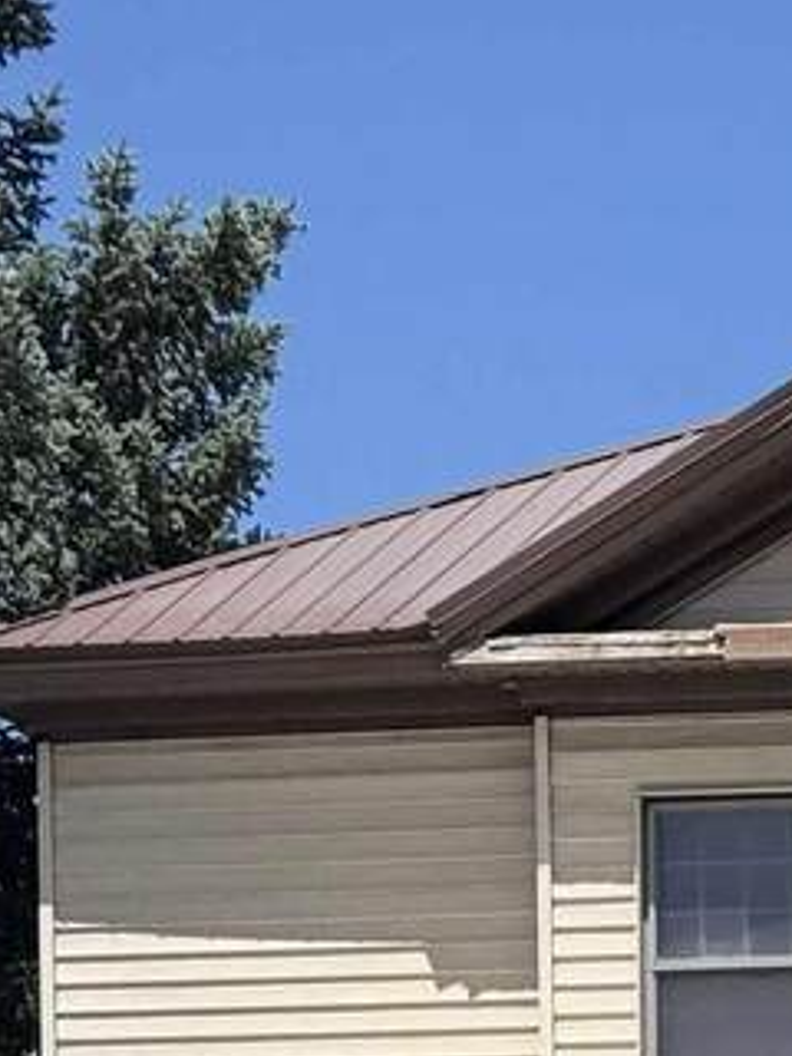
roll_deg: +1.4
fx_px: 5857
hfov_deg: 7.4
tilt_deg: +3.2
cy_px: 1551
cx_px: 1736
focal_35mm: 192
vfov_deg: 10.0
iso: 64
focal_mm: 6.76
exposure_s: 1/5208
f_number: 1.78
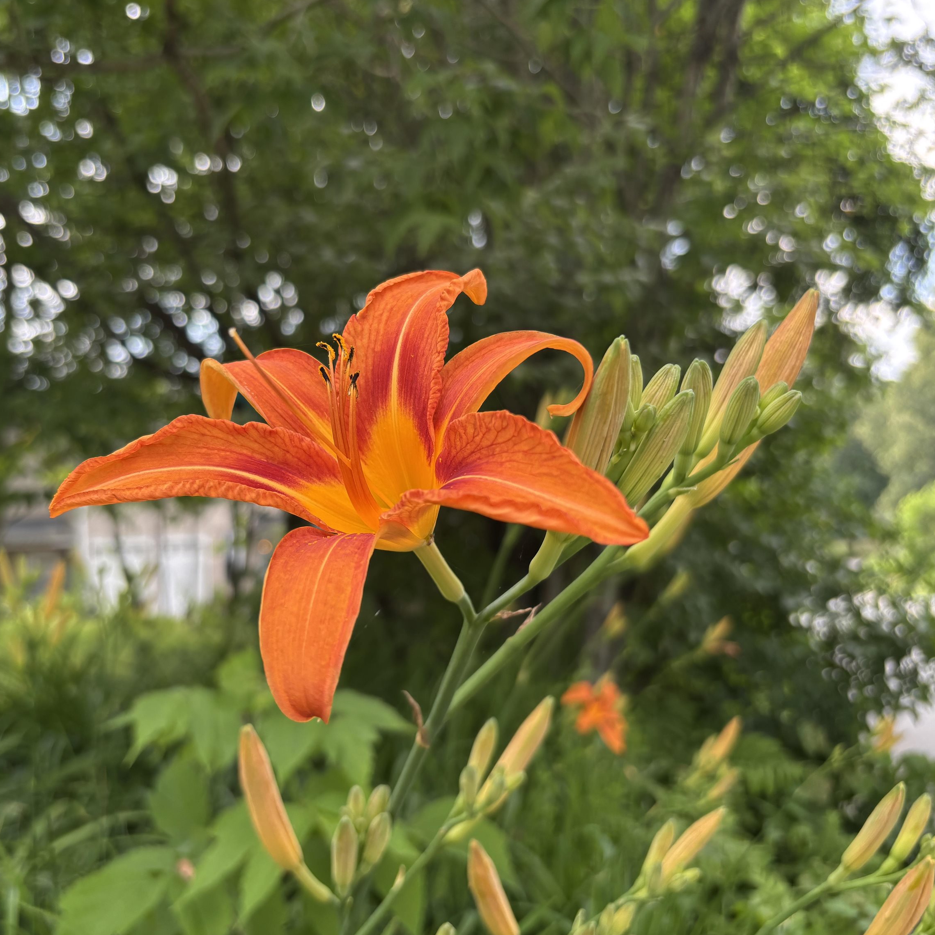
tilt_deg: +3.7
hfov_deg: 52.2
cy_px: 464
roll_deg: +3.0
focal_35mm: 31
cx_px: 371
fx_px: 947
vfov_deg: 52.5
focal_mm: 5.96
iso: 40
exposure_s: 1/204
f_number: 1.6
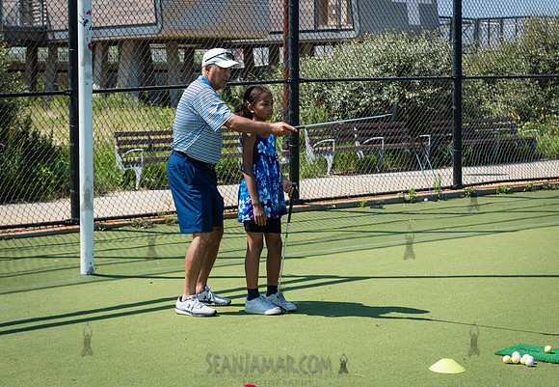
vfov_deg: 16.2
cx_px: 211
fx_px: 1357
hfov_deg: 23.2
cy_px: 179
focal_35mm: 86
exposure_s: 1/400
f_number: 5
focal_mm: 70
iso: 100
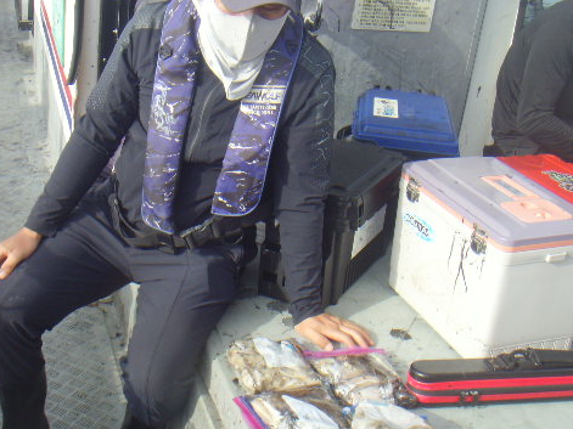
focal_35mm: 53
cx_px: 203
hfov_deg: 35.9
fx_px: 877
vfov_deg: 27.5
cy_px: 226
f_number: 6.3
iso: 80
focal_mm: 6.6
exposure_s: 1/125
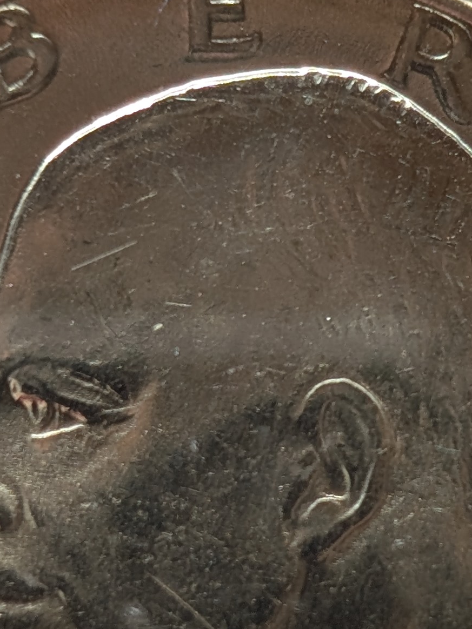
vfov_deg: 11.5
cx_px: 368
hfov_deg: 8.6
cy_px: 353
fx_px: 3127
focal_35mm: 172
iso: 25
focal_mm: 6.9
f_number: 1.68
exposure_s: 1/24.1
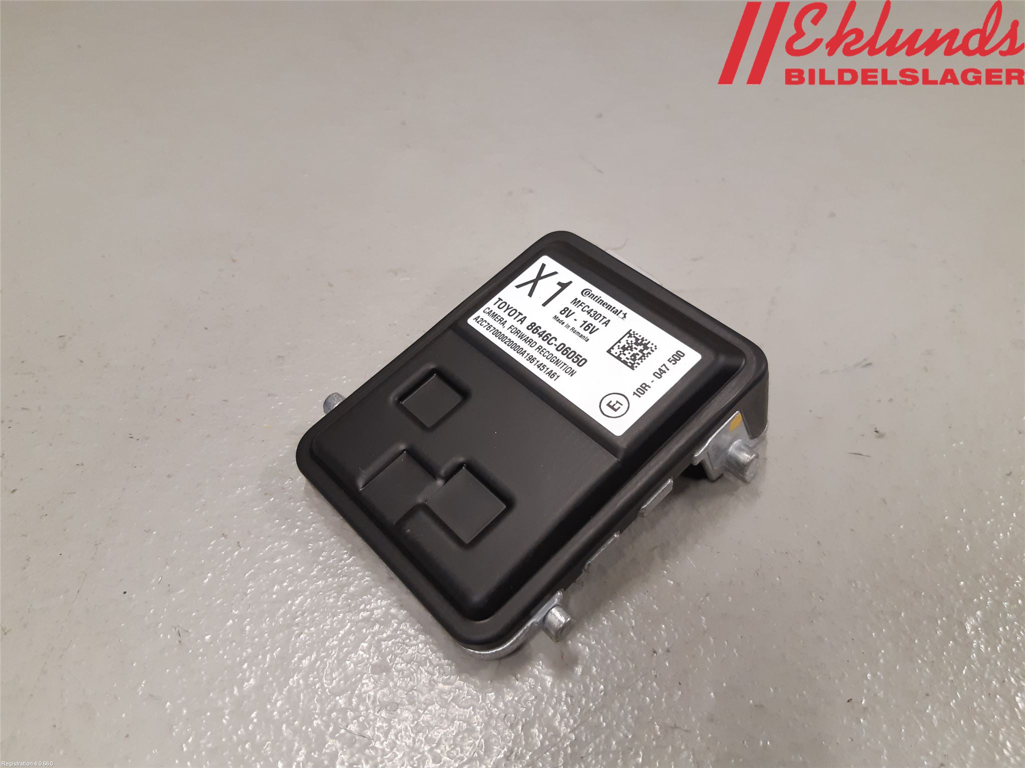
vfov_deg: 53.1
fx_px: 770
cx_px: 512
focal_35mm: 26
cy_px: 384
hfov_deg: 67.3
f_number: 1.7
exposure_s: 1/50
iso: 160
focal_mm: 3.93
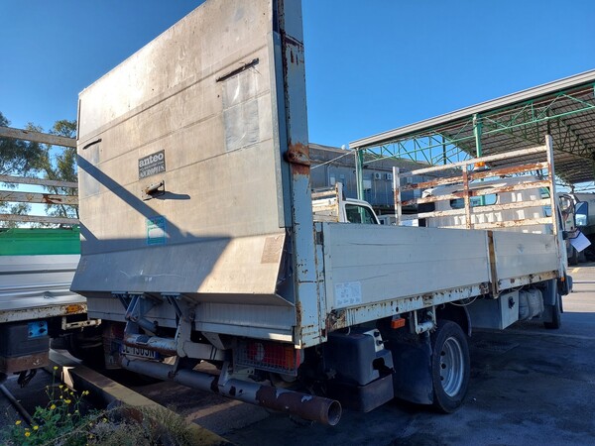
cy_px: 223
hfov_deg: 69.4
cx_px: 298
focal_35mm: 25
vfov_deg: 54.9
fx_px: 430
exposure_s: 1/655
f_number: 1.8
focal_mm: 5.23
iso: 25
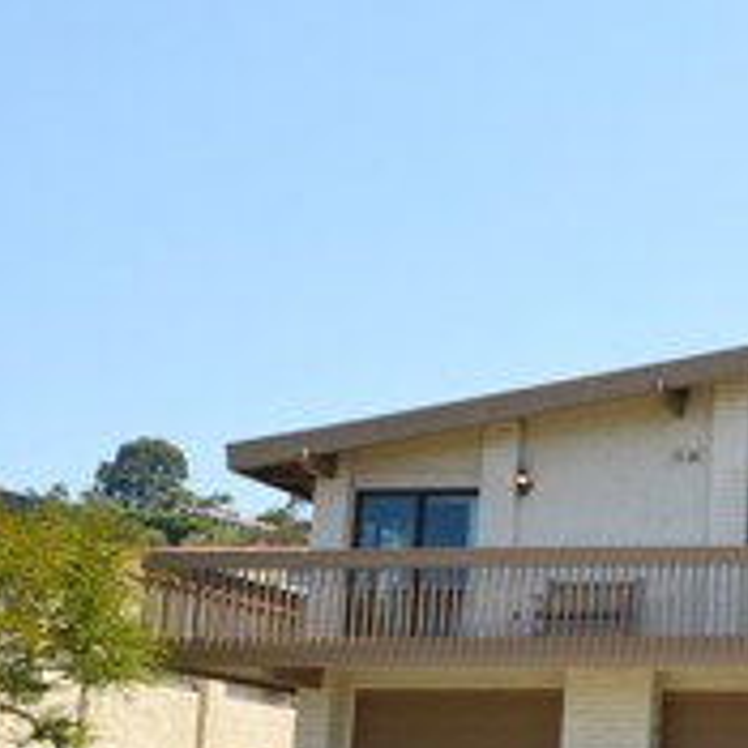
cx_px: 987
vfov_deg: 20.6
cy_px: 455
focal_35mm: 84
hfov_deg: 19.0
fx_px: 2054
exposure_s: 1/200
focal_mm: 18
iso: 100
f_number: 9
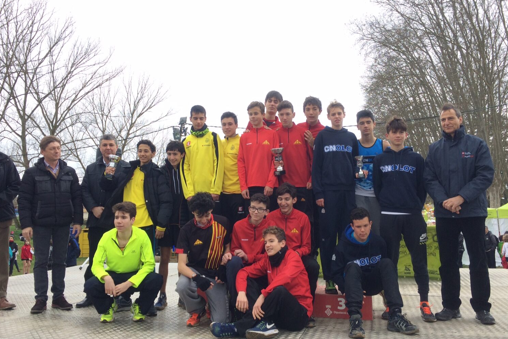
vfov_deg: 42.3
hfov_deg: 60.3
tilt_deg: +6.3
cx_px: 256
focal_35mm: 31
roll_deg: +2.3
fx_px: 437
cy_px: 159
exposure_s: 1/181
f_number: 2.2
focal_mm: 4.15
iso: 32
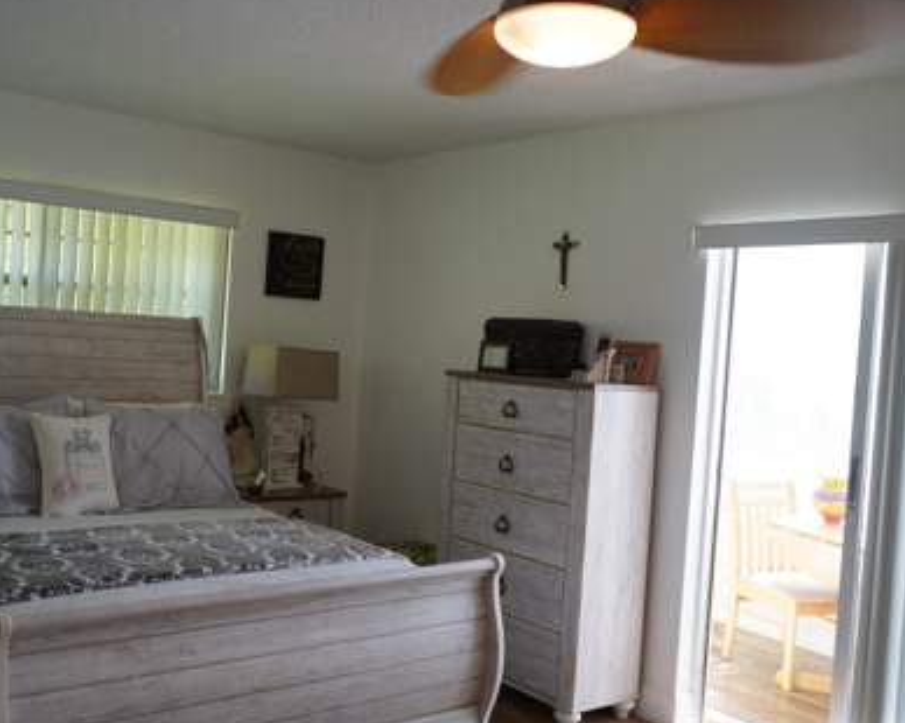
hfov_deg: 50.0
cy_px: 357
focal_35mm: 36
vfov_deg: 41.1
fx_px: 964
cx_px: 366
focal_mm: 31
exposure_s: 1/60
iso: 160
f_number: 4
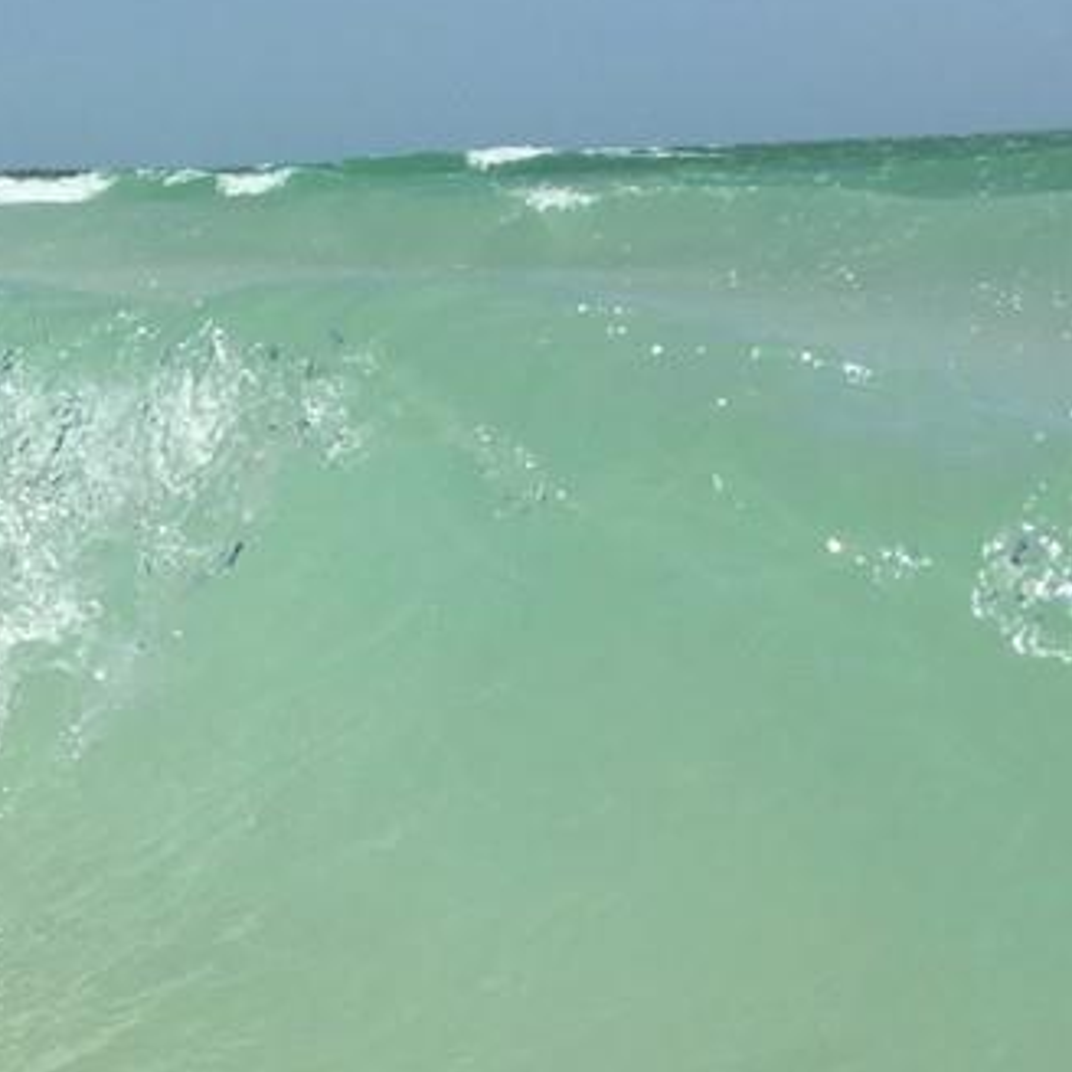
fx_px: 2803
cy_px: 500
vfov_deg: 21.6
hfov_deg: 20.0
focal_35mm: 80
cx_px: -284
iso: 32
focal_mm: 4.15
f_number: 2.2
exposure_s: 1/4950
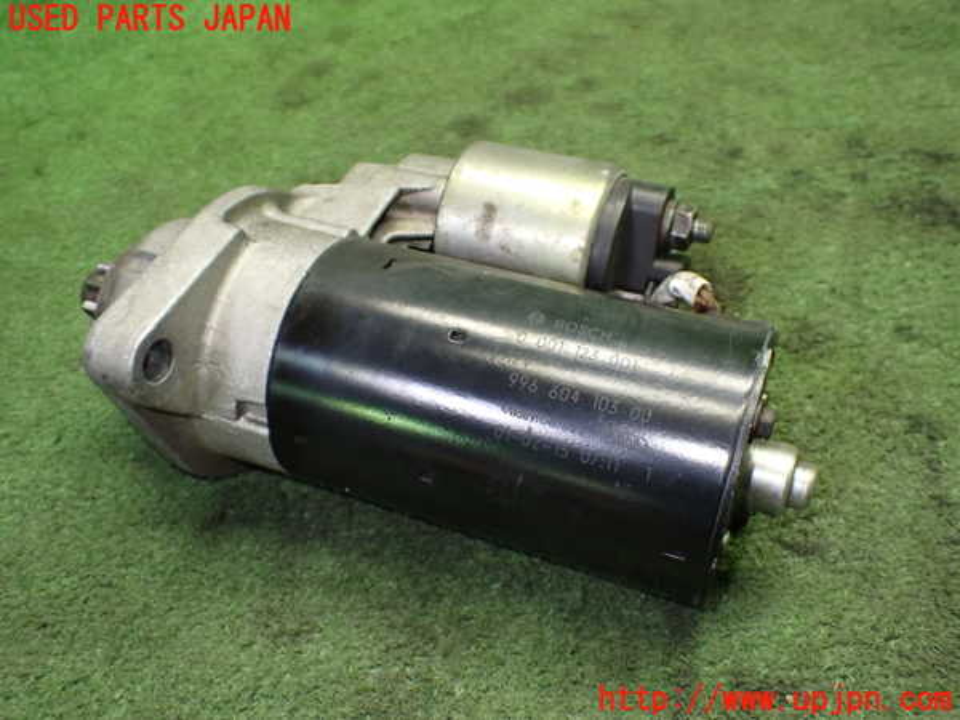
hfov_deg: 56.8
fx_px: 887
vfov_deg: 44.2
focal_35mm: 32
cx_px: 480
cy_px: 360
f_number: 2.4
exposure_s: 1/100
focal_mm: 5.79
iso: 800
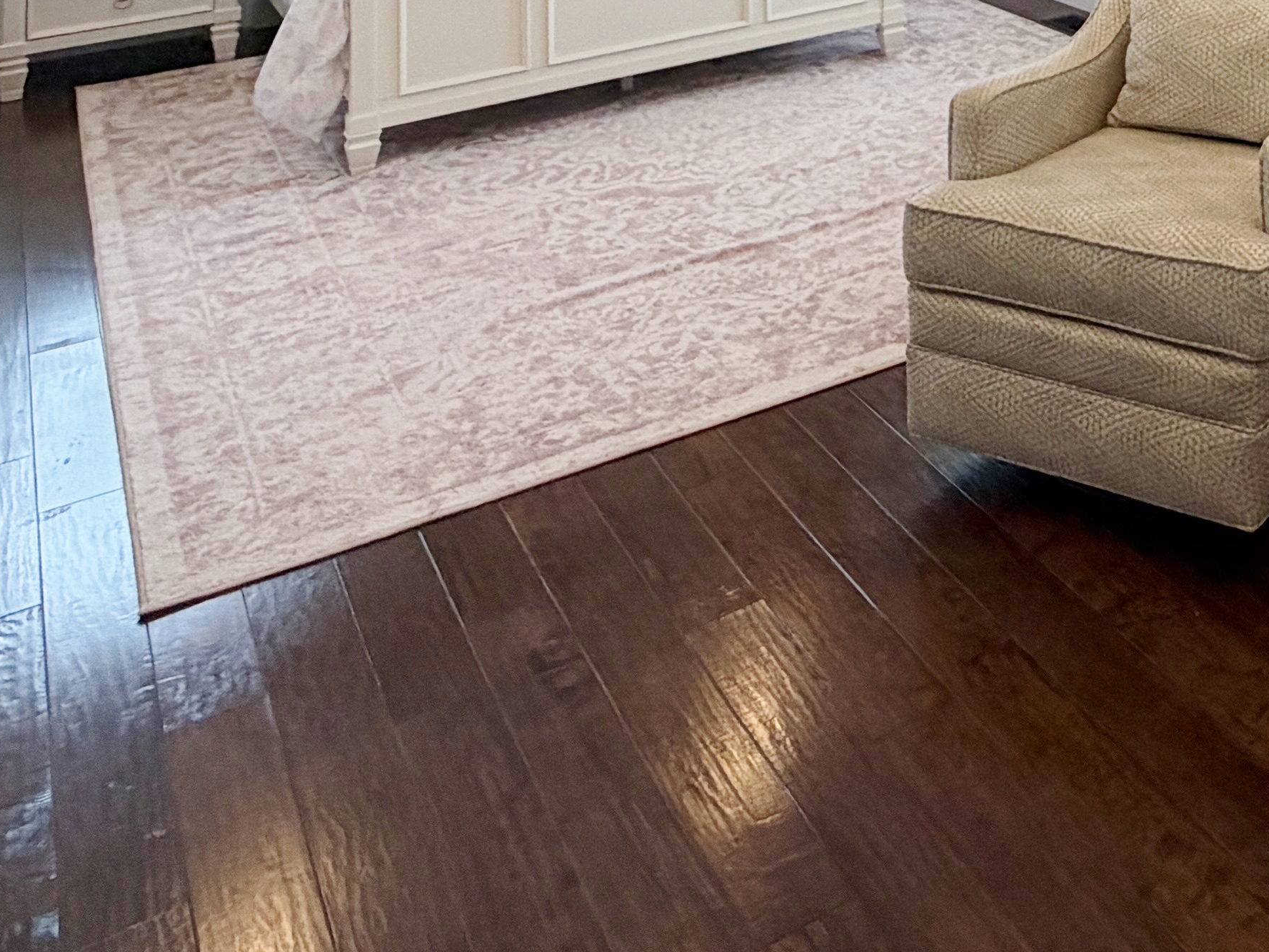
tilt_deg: +3.9
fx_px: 1650
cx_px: 1266
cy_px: -529
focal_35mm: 45
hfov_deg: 37.6
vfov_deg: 24.1
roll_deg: +2.4
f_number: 2.2
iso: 80
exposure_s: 1/120
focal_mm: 2.22
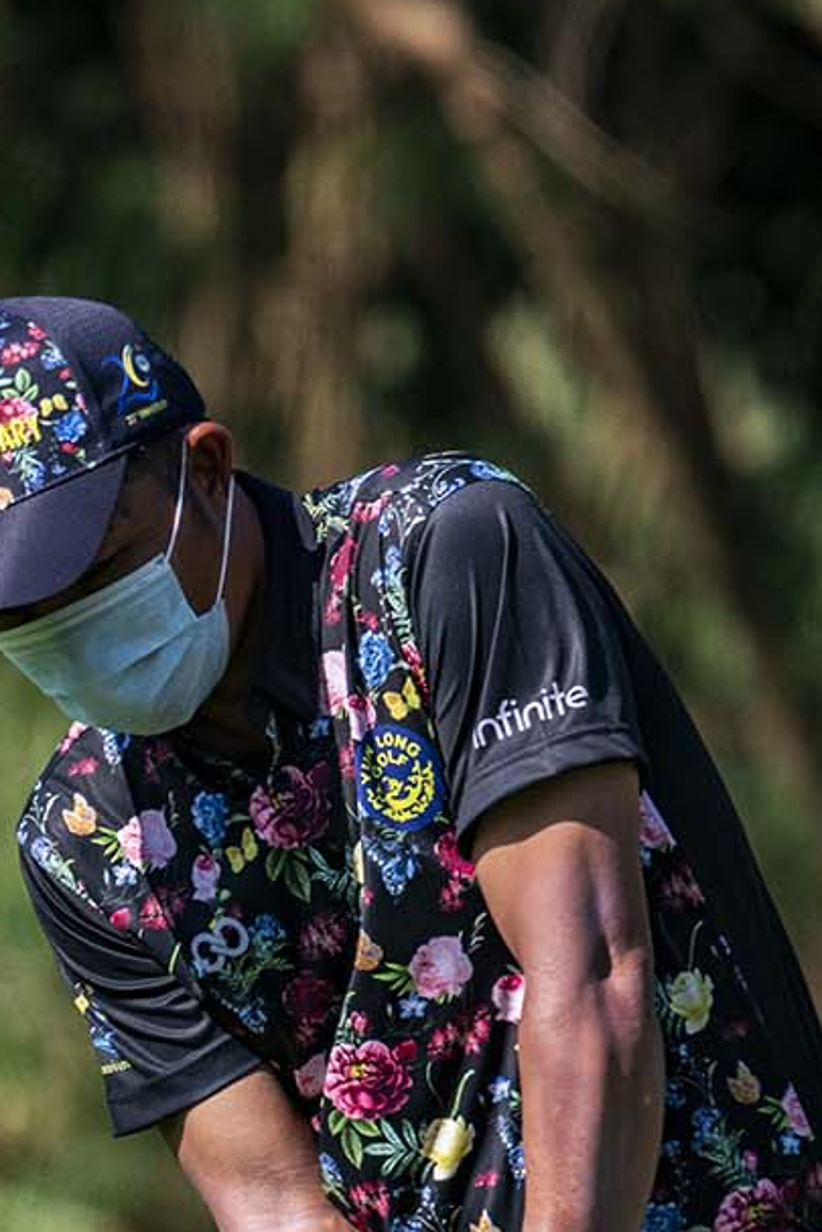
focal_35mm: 1542
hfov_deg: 0.9
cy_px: 1433
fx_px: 52779
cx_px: 215
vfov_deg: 1.3
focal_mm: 650
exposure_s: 1/2000
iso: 450
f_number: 9
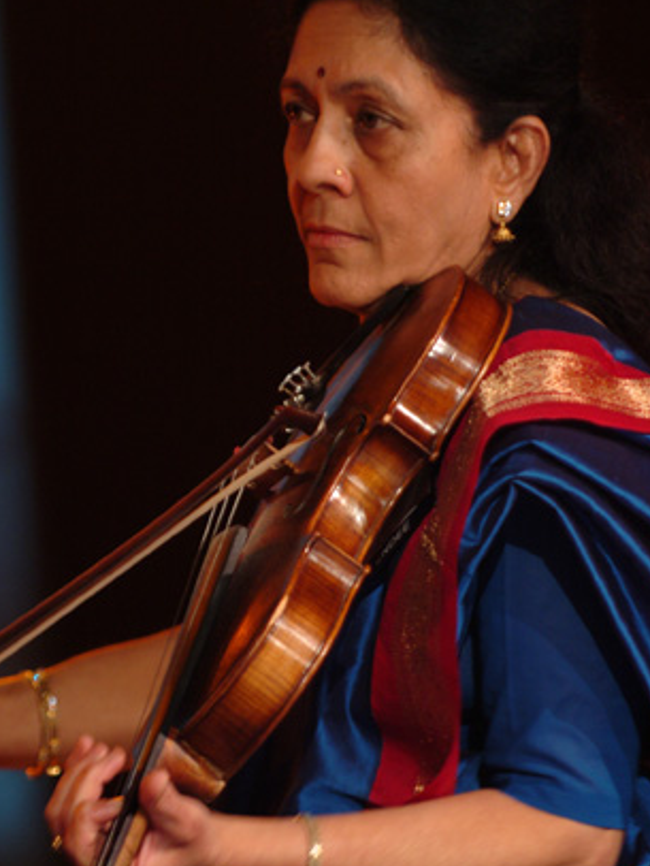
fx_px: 10629
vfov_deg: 4.7
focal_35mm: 425
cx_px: 383
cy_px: 375
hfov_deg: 3.5
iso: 400
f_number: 2.8
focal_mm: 200
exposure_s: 1/50
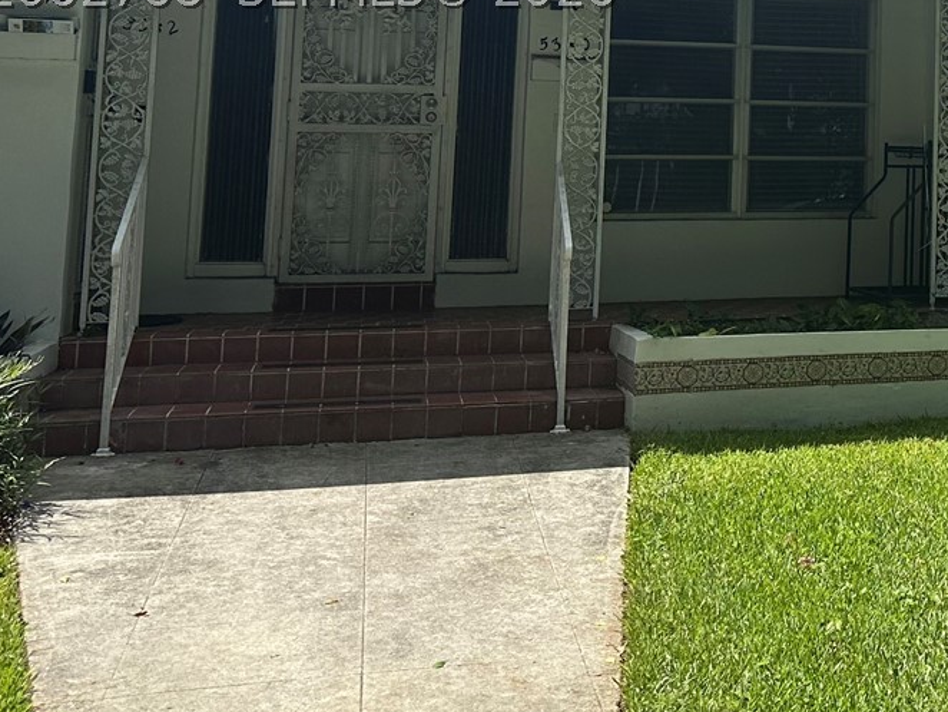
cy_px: -11
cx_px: 1054
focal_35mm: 58
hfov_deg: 29.7
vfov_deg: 24.1
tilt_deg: +5.8
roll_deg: -0.5
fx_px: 1589
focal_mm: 6.86
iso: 80
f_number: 1.78
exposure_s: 1/4348
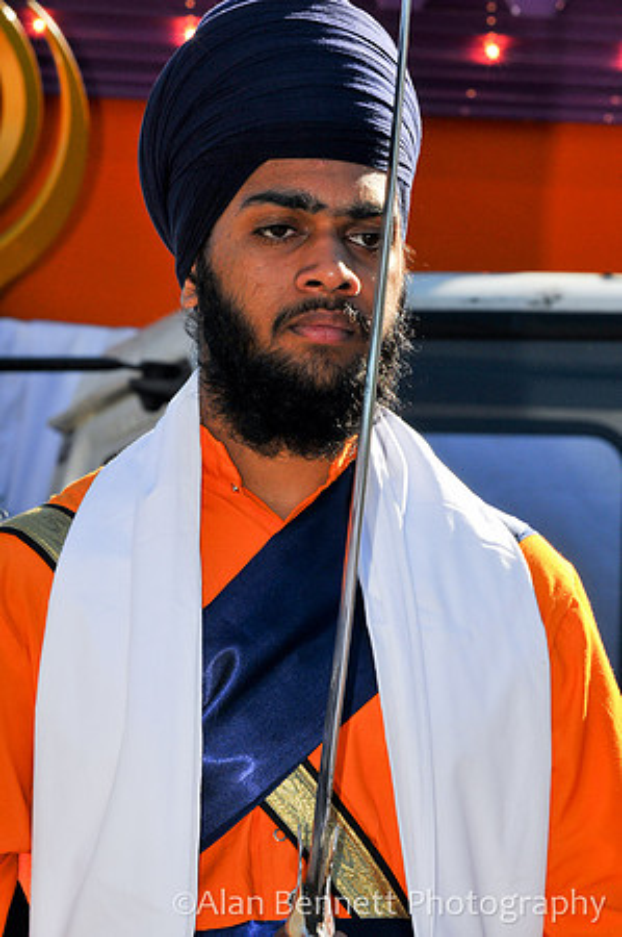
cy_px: 468
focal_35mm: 300
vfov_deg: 6.9
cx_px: 311
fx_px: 7792
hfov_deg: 4.6
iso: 400
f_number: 16
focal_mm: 200
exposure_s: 1/200
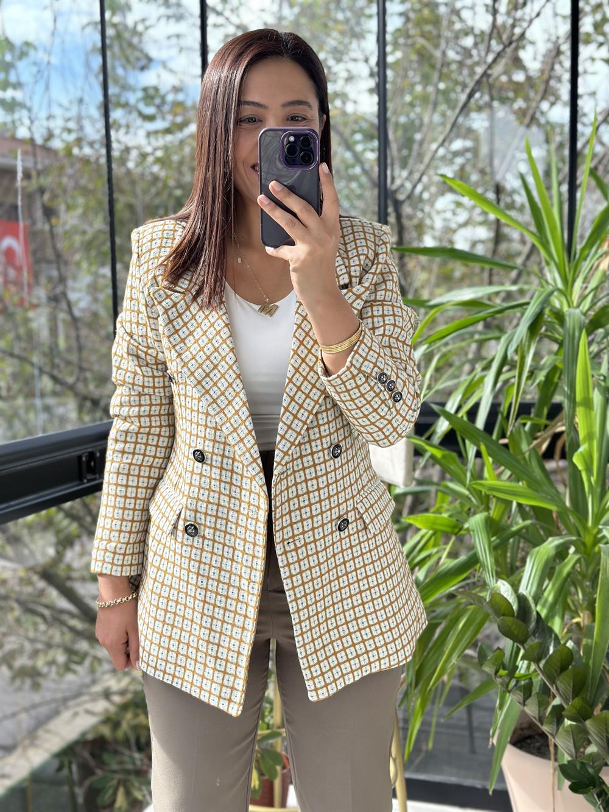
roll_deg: +0.4
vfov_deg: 39.7
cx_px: 304
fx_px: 1126
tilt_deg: -19.3
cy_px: 406
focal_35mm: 48
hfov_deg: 30.3
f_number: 1.78
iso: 80
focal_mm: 6.86
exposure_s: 1/402
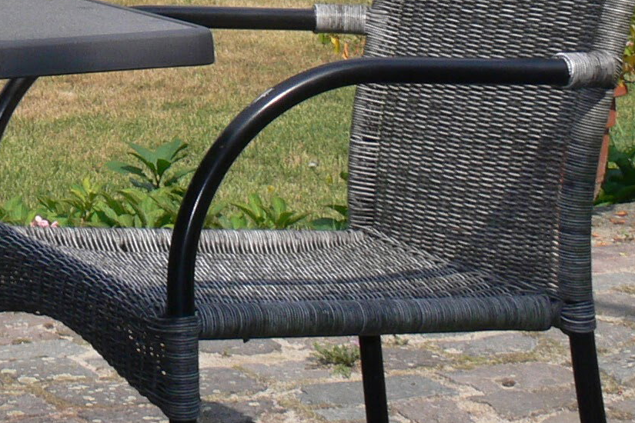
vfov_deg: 9.1
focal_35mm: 144
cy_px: -375
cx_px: -139
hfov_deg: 13.8
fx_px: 2540
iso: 80
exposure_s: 1/320
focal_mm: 7.5
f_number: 5.6
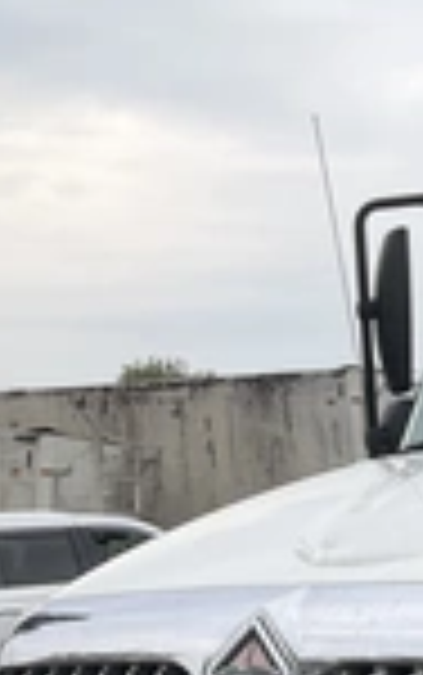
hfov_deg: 13.4
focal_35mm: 82
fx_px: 1510
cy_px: 504
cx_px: 878
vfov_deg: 24.9
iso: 25
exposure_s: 1/962
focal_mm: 3
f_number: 1.8
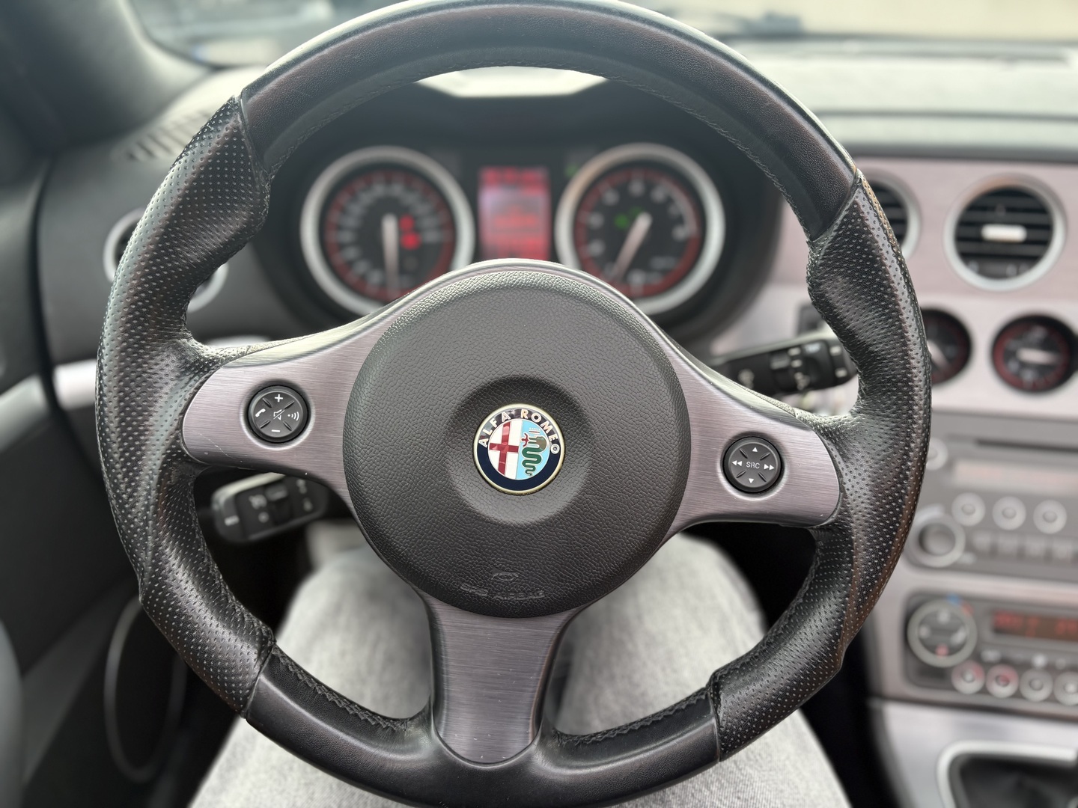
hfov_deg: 67.3
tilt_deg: -31.5
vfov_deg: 53.1
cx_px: 539
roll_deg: +1.7
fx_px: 810
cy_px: 404
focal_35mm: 26
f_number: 1.6
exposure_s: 1/294
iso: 64
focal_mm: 5.96
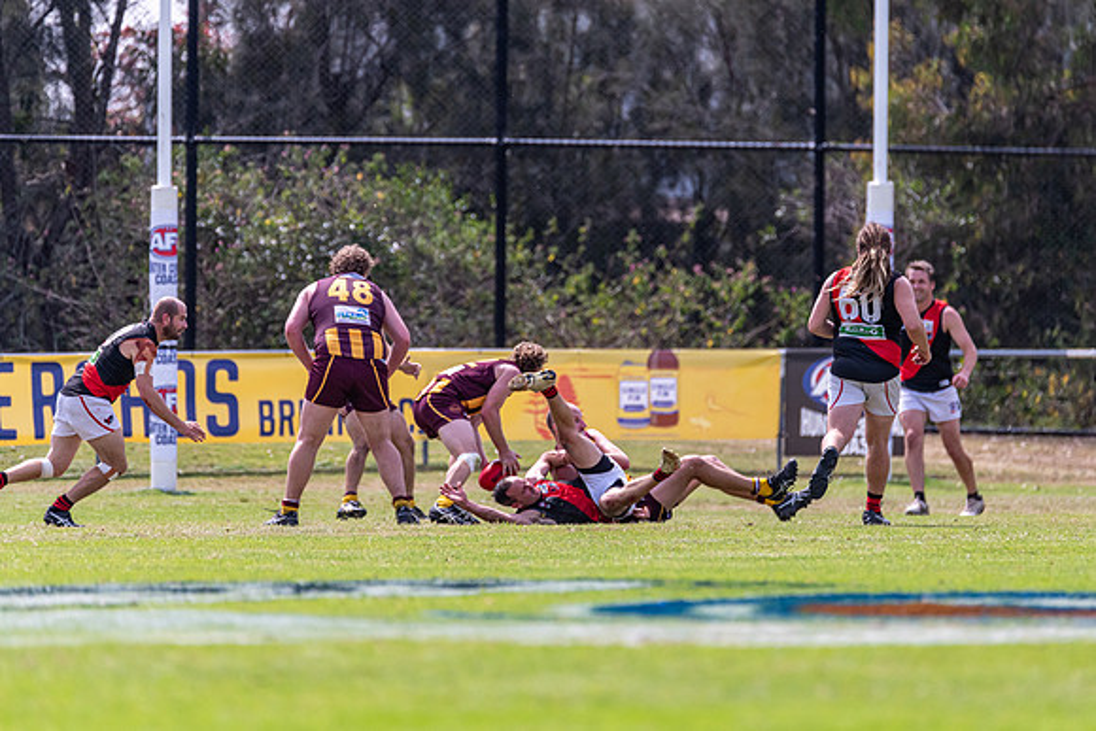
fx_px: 16137
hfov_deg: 3.9
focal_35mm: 530
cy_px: 323
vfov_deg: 2.6
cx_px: 625
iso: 800
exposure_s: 1/2000
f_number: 6.3
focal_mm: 460
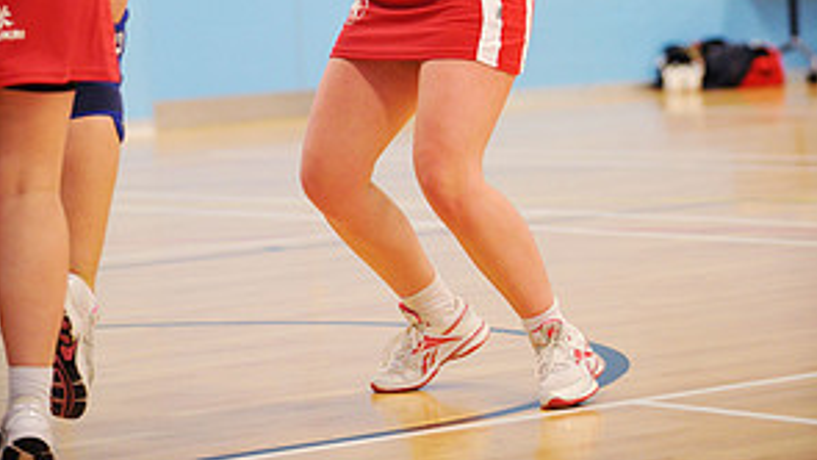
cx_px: 411
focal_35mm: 163
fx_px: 3531
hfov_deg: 13.2
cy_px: -136
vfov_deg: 7.4
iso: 5000
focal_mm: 102
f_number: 2.8
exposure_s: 1/400
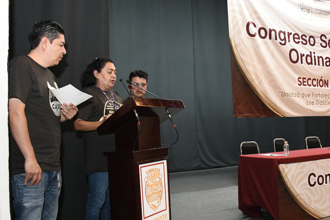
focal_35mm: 35
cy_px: 113
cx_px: 212
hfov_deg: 53.6
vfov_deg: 37.8
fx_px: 321
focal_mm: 18
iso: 5000
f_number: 5.6
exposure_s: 1/100
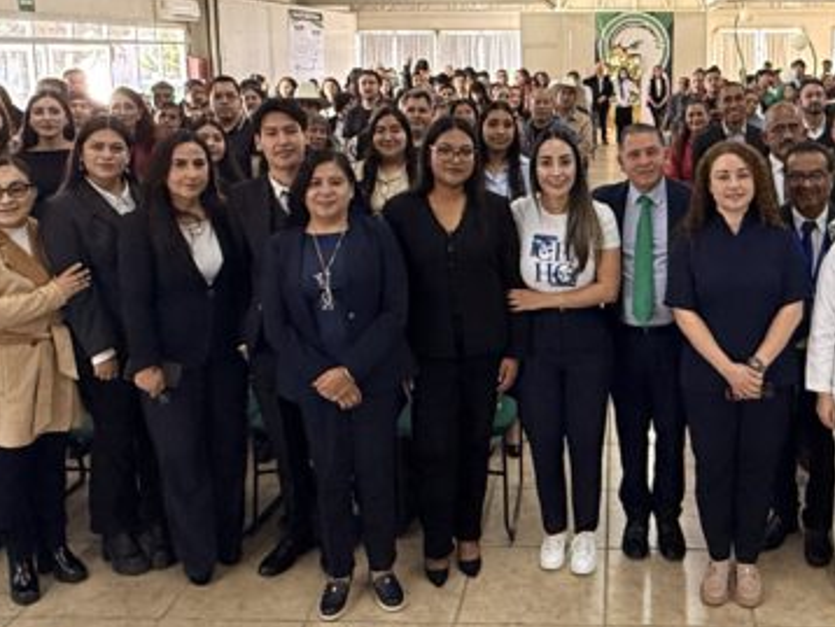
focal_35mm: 40
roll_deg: -0.2
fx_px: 966
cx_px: 597
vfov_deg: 35.7
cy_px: 217
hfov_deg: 45.6
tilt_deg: -9.3
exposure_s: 1/60
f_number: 2.2
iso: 400
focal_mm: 2.22
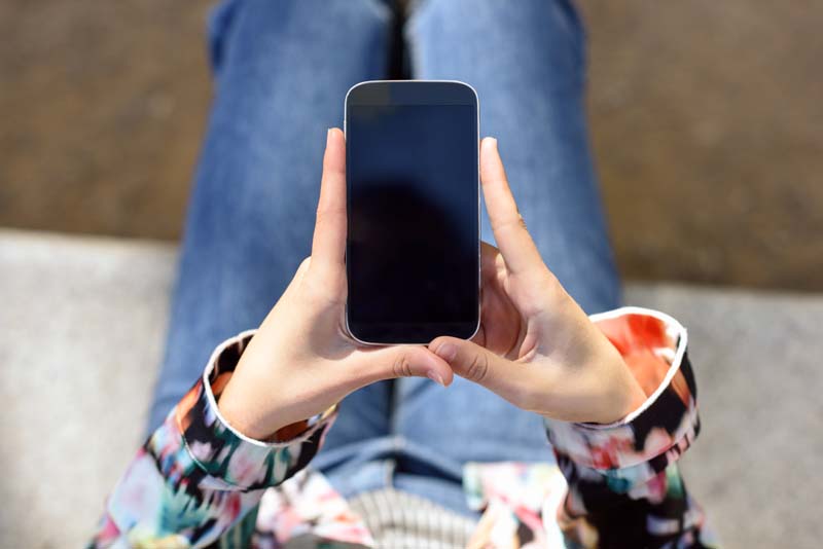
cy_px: 274
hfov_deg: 23.9
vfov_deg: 16.1
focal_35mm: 85
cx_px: 412
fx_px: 1944
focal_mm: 85
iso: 100
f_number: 2.8
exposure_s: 1/250
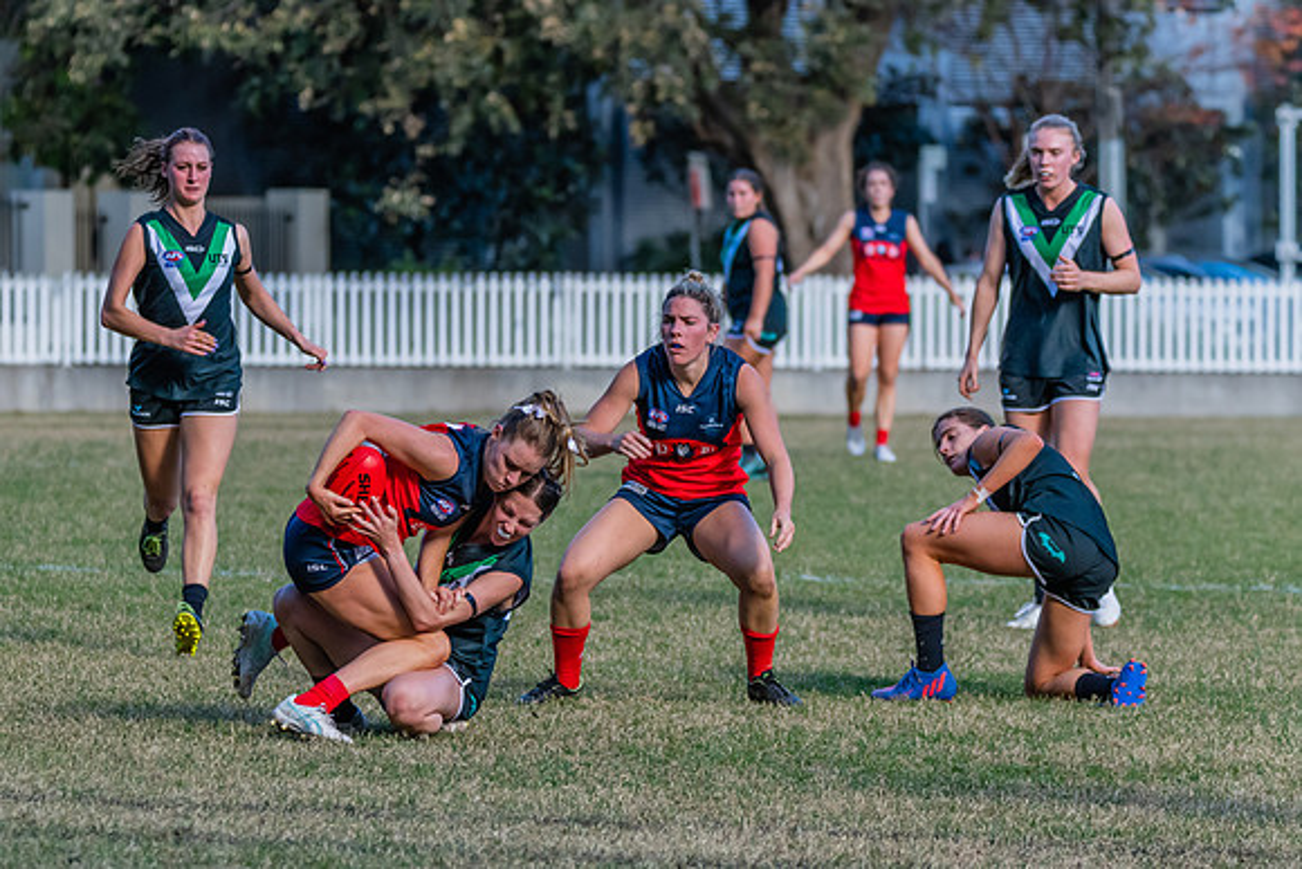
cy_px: 524
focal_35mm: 298
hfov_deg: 6.9
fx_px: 10770
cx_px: 535
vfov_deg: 4.6
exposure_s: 1/1600
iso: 1400
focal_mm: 210
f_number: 5.3
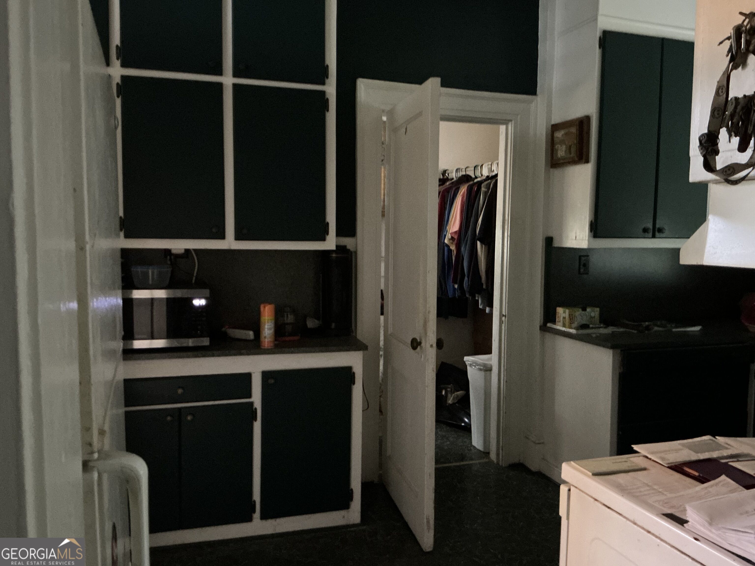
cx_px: 378
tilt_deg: -4.5
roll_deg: +1.0
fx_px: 611
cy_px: 283
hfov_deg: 63.4
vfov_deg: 49.7
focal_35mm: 28
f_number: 1.8
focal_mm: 3
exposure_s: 1/15
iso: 800
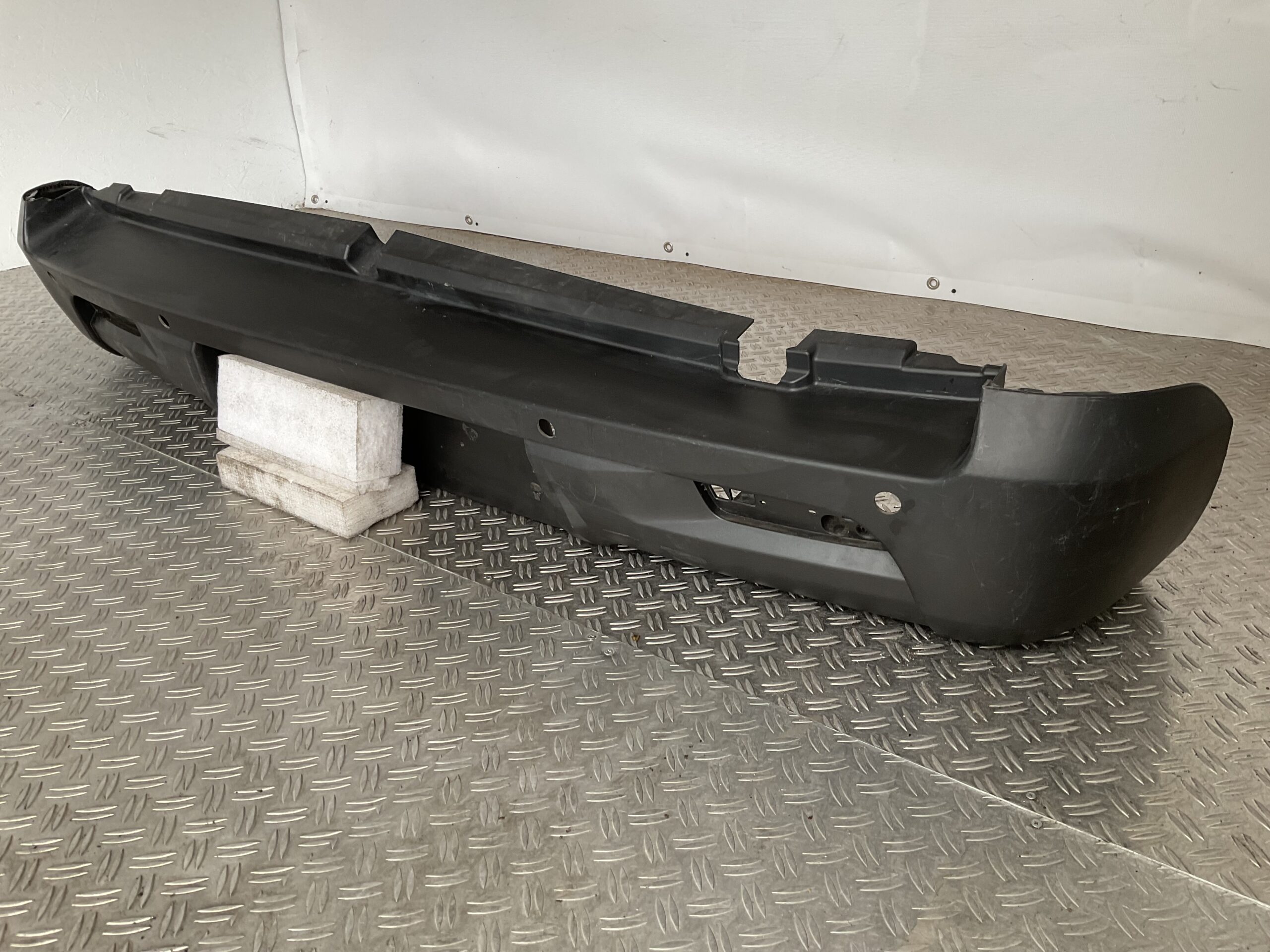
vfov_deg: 48.2
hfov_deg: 61.7
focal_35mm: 29
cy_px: 476
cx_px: 635
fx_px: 1064
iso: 32
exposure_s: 1/100
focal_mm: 3
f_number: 1.8
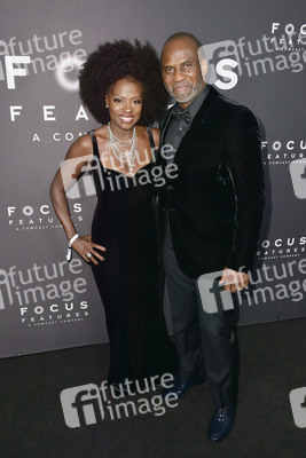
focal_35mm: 29
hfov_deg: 45.0
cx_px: 153
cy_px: 229
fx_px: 369
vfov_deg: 63.6
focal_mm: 29
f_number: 6.3
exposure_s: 1/320
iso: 500
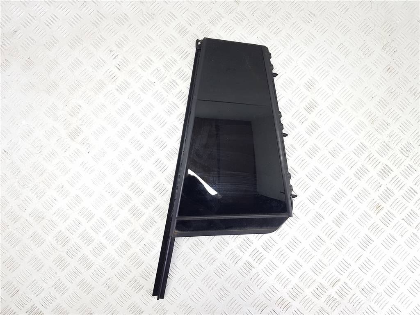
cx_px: 210
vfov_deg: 53.1
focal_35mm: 26
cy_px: 158
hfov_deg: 67.3
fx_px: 315
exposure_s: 1/100
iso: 160
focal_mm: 4.2
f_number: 1.7
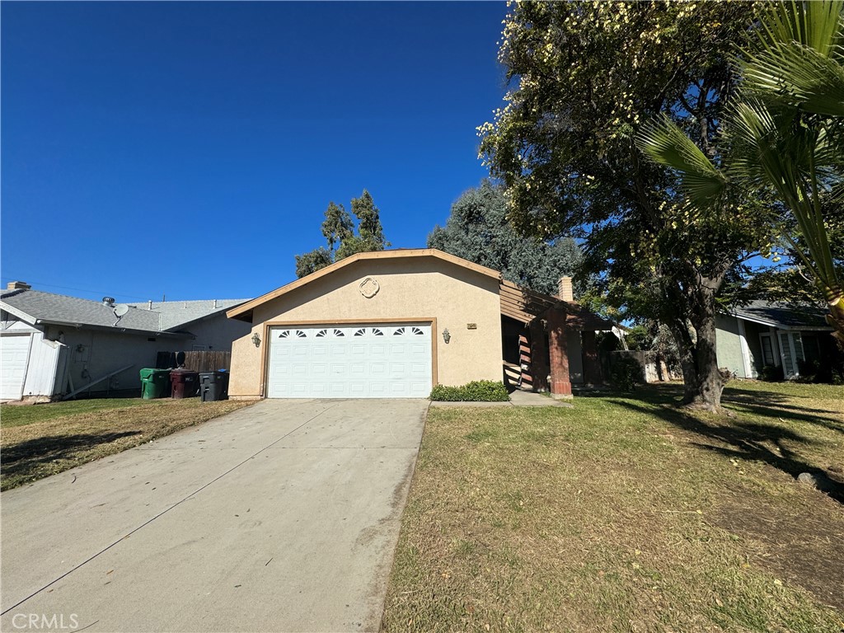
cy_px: 316
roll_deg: -0.3
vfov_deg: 85.7
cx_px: 422
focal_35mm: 14
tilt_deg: +8.1
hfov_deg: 102.1
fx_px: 341
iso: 50
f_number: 2.2
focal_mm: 2.22
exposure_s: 1/4367
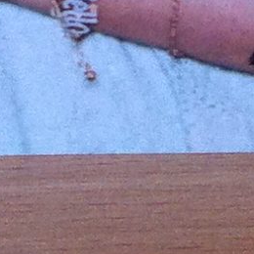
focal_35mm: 304
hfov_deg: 5.7
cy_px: -631
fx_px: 2524
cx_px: 6
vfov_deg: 5.3
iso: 160
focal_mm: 3.85
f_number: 2.8
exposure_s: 1/15
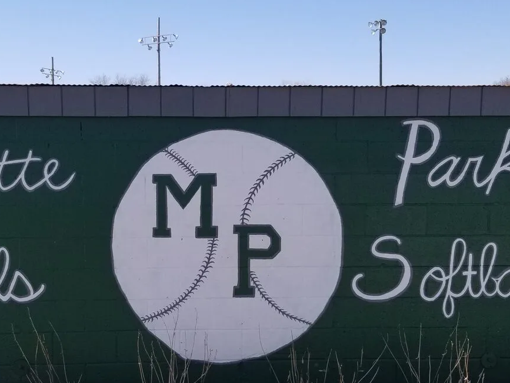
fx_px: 707
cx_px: 218
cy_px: 212
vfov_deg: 30.2
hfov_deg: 39.6
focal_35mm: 48
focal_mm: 4.25
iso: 50
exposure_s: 1/1932
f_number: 1.7
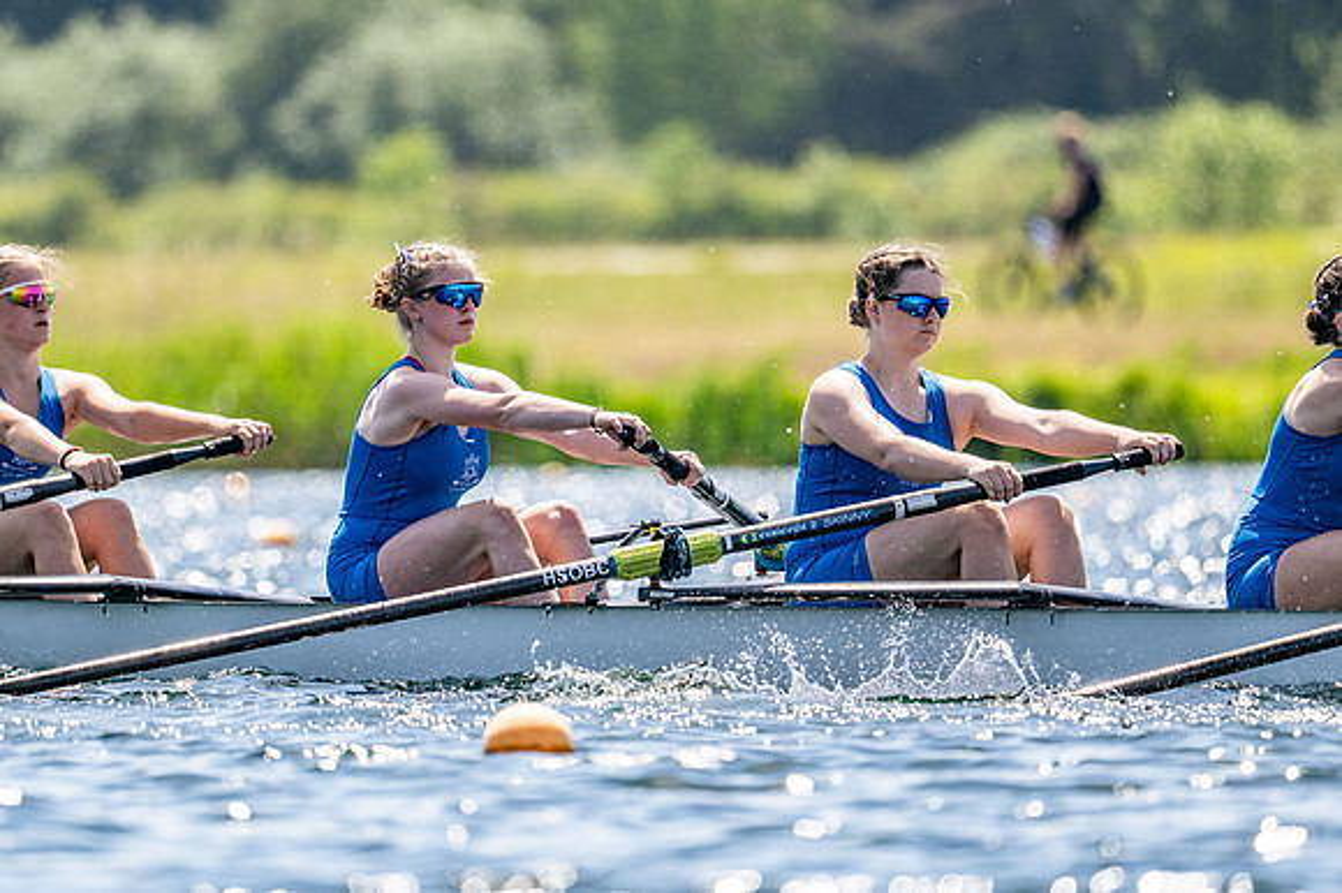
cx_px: 671
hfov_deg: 3.4
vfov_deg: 2.3
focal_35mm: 600
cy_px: 446
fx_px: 22353
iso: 250
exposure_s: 1/2500
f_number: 4.5
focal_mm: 400
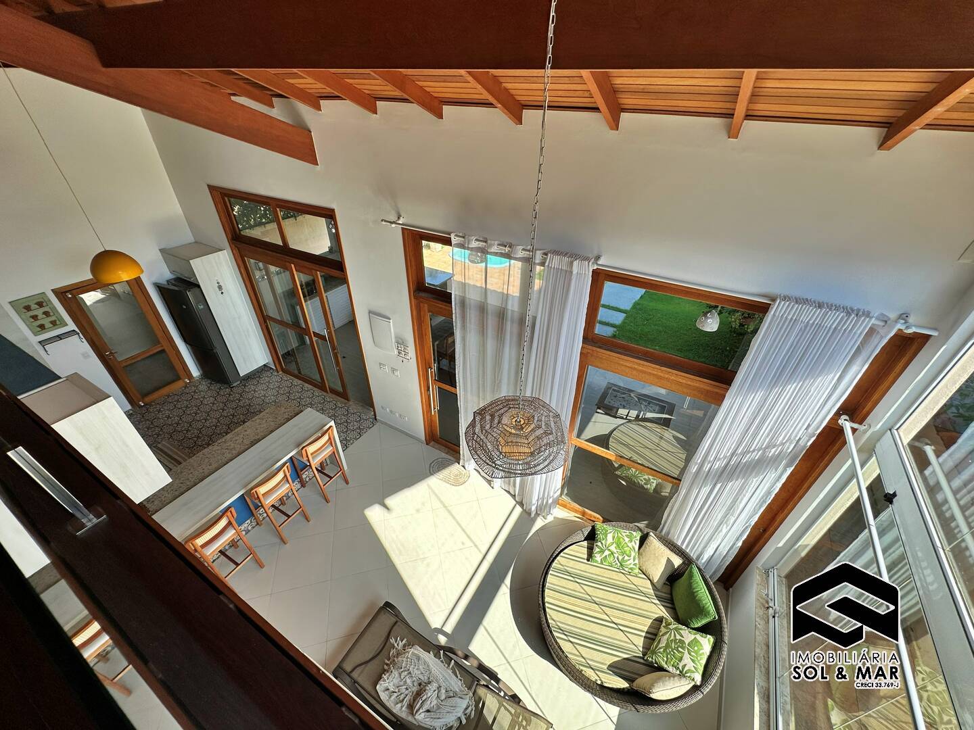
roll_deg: -0.8
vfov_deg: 85.7
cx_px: 487
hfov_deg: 102.1
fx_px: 394
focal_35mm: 14
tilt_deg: -35.0
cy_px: 365
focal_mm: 2.22
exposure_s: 1/467
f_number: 2.2
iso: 40
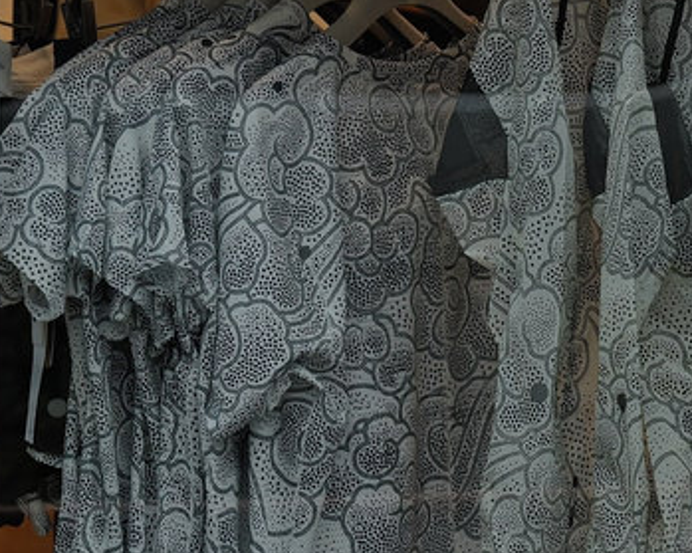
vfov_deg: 6.4
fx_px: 4853
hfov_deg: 7.8
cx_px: 1366
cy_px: -528
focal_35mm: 237
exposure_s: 1/160
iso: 100
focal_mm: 43
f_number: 3.5
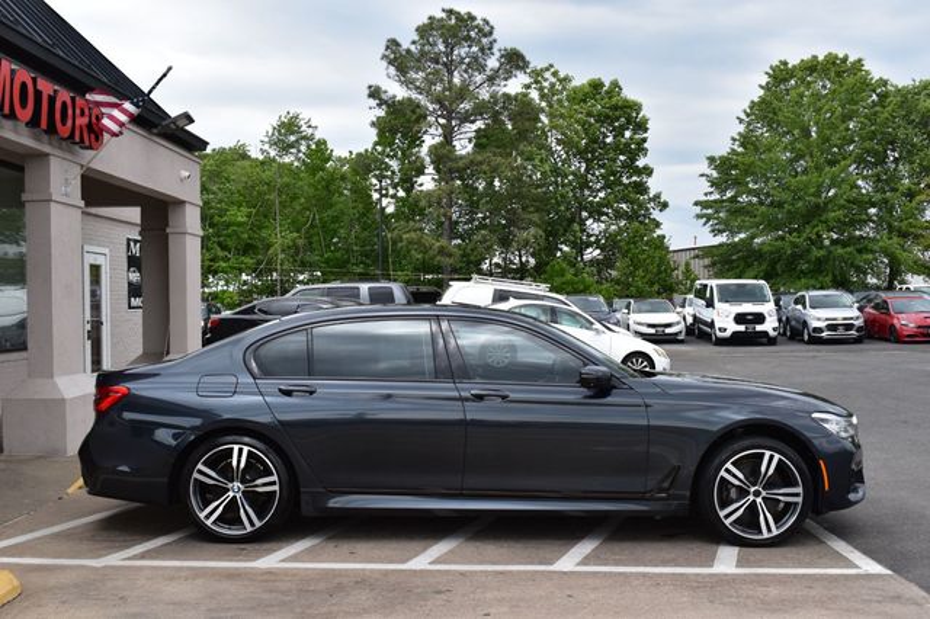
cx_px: 465
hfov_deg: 46.4
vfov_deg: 31.9
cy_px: 310
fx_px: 1084
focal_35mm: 42
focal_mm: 28
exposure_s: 1/320
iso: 400
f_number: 10
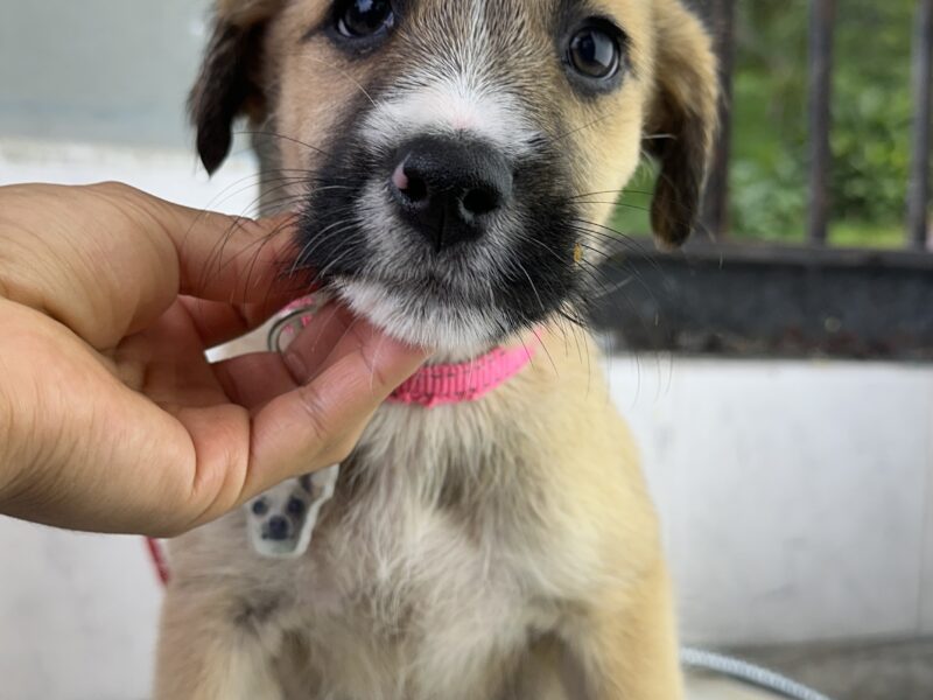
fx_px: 647
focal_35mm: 24
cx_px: 466
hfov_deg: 71.6
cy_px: 350
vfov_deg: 56.8
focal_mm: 6.86
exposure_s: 1/125
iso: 64
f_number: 1.78
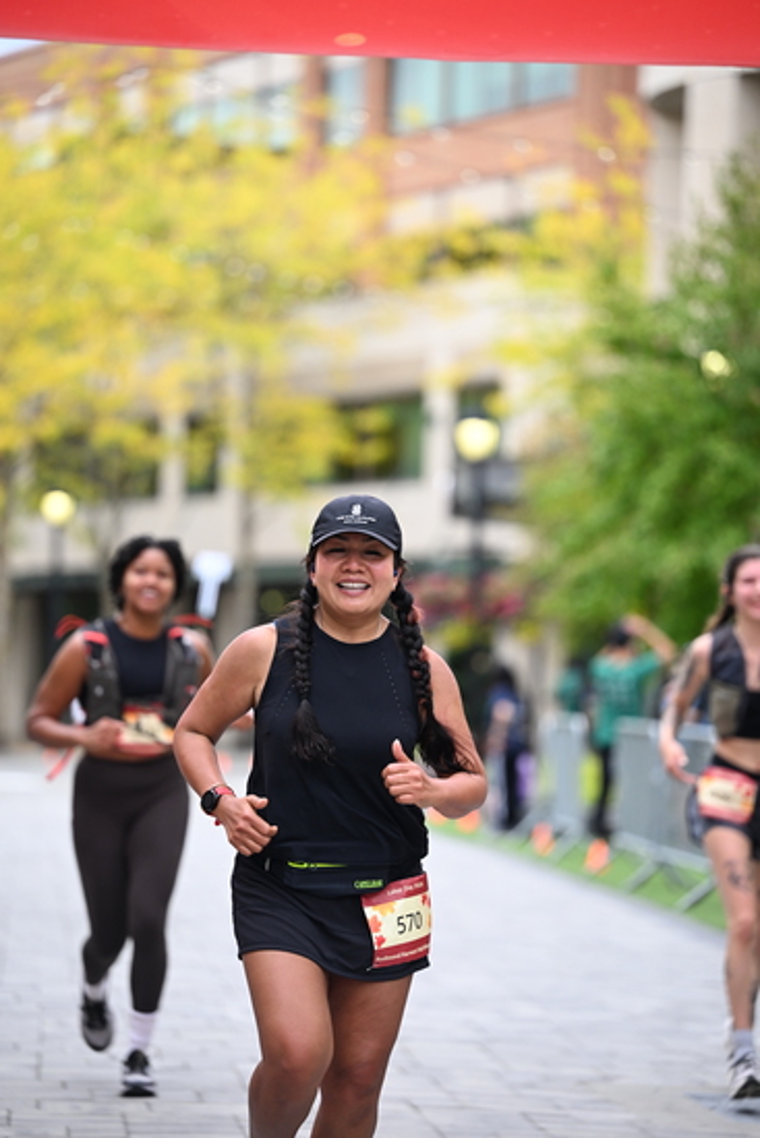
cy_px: 569
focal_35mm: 140
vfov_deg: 14.6
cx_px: 380
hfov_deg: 9.8
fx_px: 4430
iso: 640
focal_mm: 140
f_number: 2.8
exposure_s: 1/1600
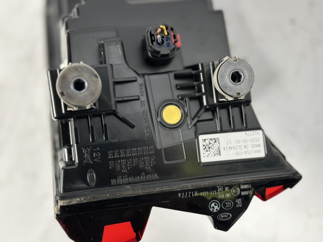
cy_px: 121
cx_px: 162
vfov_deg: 30.2
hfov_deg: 39.7
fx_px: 448
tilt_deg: -72.7
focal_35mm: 48
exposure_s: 1/50
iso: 200
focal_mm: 6.86
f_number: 1.78
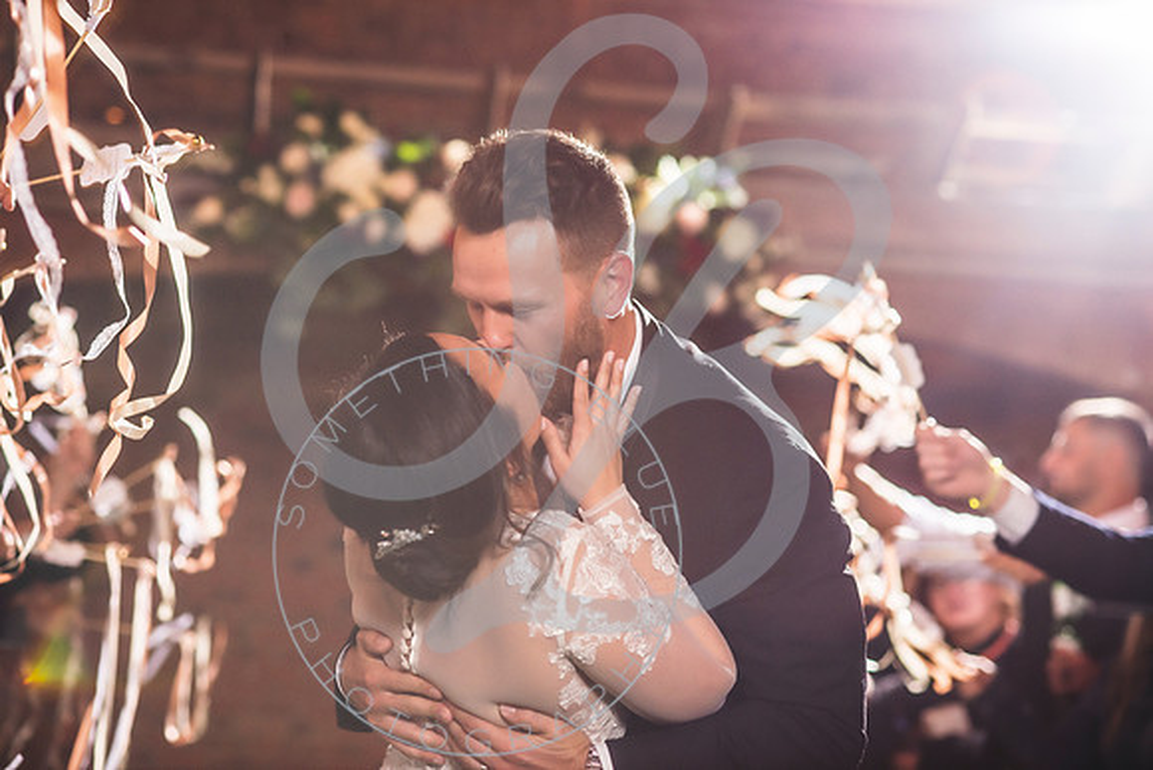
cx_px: 576
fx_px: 2723
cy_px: 385
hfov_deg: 23.9
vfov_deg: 16.1
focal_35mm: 85
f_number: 2.8
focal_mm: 85
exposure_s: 1/200
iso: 640
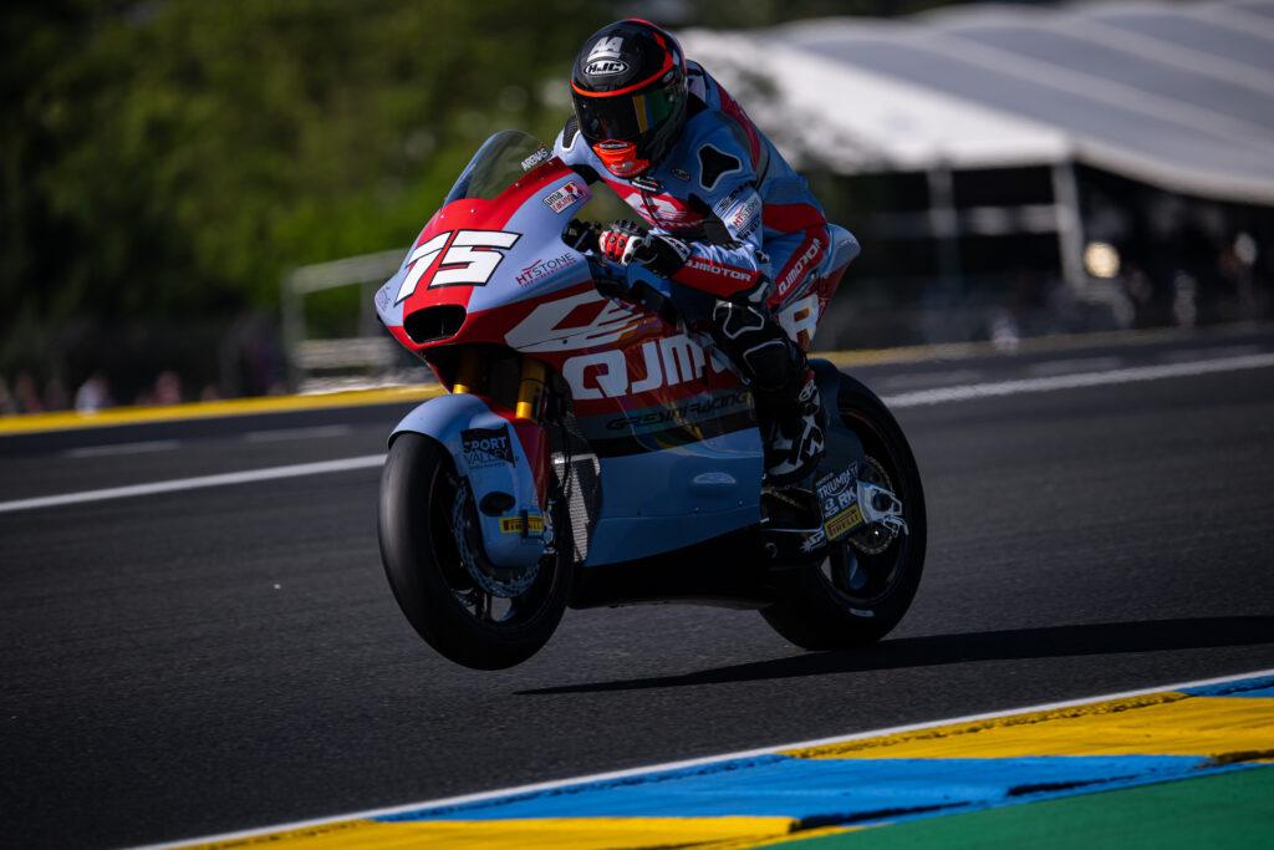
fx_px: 14157
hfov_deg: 5.2
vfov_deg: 3.4
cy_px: 425
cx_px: 637
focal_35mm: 400
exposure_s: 1/2500
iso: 200
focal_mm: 400
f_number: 4.5
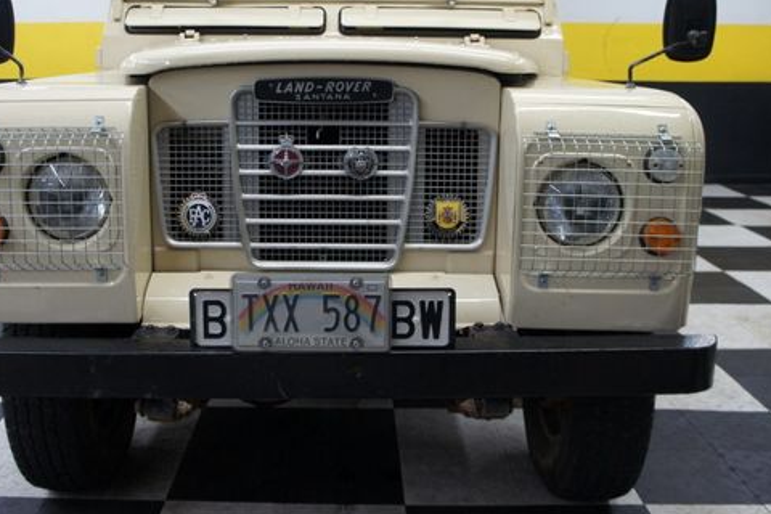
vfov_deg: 33.1
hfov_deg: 48.4
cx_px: 342
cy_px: 175
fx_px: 857
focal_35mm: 40
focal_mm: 20
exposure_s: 1/80
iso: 800
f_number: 4
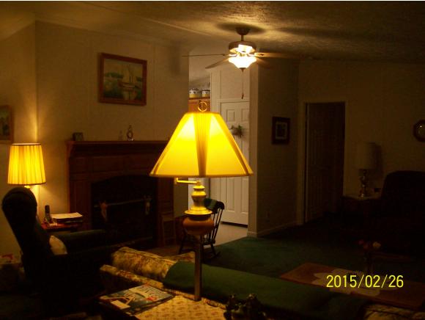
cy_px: 160
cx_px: 212
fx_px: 442
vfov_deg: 39.7
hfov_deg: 51.3
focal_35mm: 36
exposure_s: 1/64
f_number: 2.7
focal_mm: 6
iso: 200
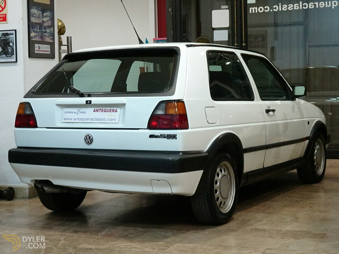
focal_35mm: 68
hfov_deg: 28.6
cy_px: 127
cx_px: 170
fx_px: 666
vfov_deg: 21.6
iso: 800
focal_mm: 11.66
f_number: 4.5
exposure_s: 1/20
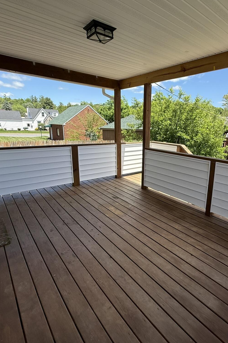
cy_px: 171
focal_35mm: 20
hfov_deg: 60.4
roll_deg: -1.9
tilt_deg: -11.4
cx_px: 153
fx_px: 190
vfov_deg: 84.0
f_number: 2.2
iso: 64
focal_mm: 2.22
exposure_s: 1/864
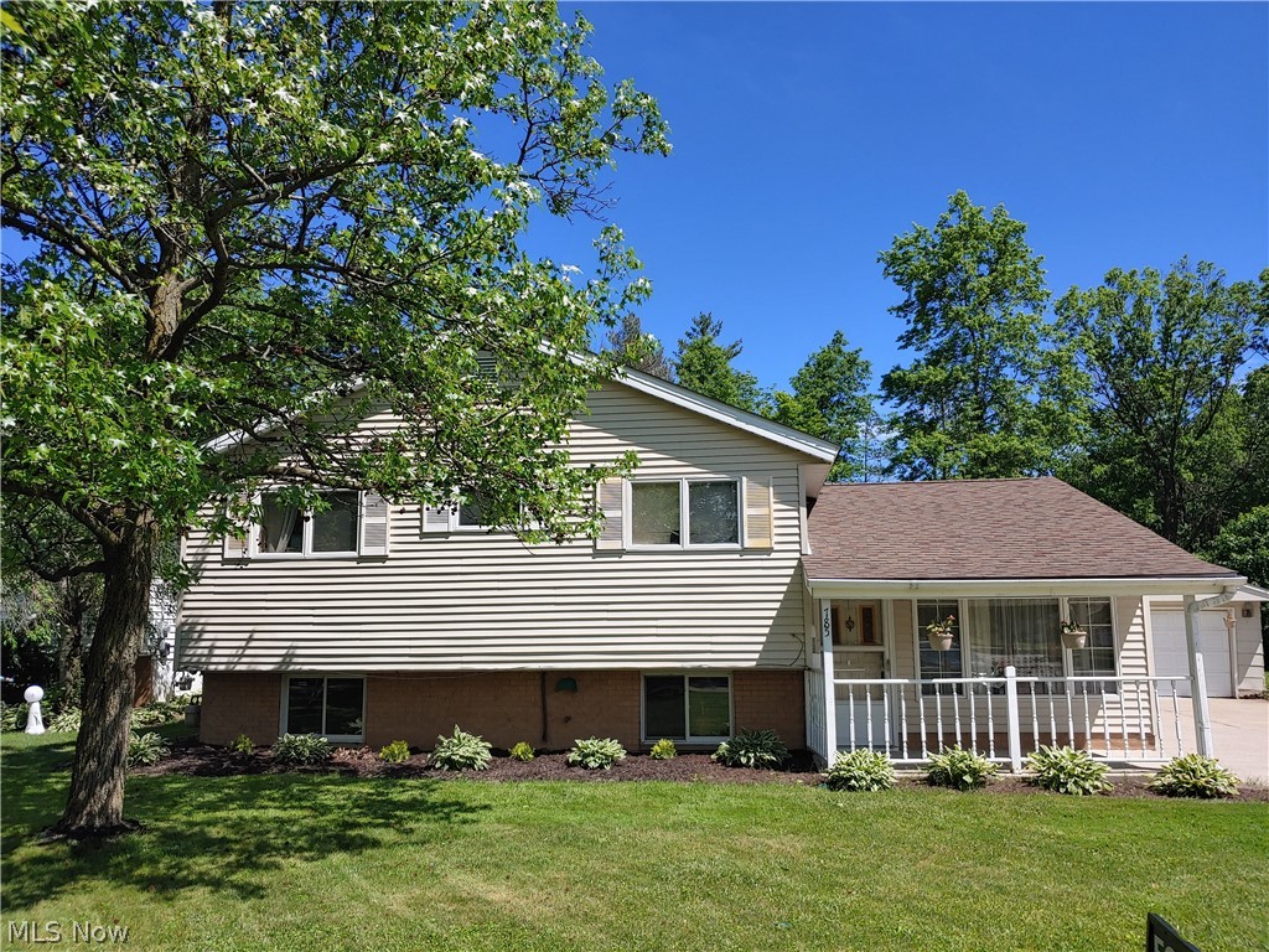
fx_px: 916
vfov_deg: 54.9
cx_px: 634
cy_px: 476
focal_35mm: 25
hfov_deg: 69.4
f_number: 1.5
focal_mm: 4.23
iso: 50
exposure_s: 1/2564
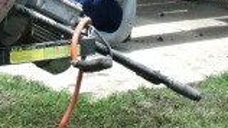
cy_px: -124
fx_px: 1488
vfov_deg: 4.9
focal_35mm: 246
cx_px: -19
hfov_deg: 8.7
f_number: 2.8
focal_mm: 3.85
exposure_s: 1/290
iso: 80
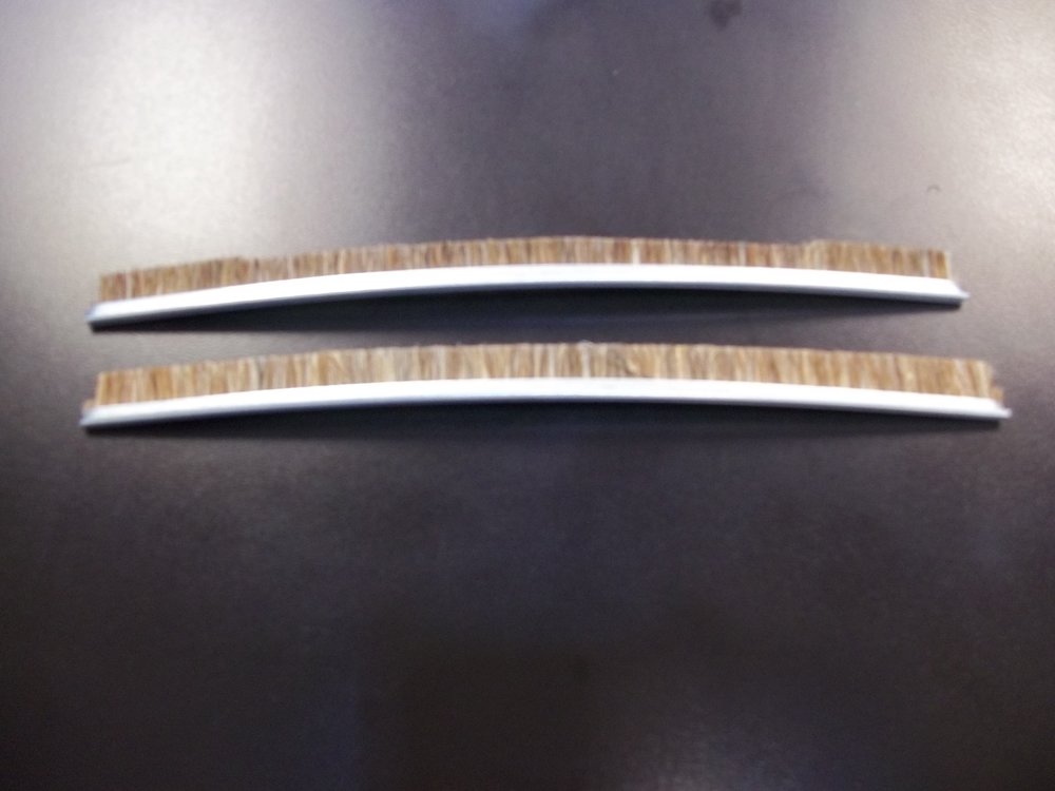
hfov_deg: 56.8
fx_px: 975
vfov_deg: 44.2
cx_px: 528
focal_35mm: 32
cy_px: 396
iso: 160
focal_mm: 5.7
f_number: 2.9
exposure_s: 1/13
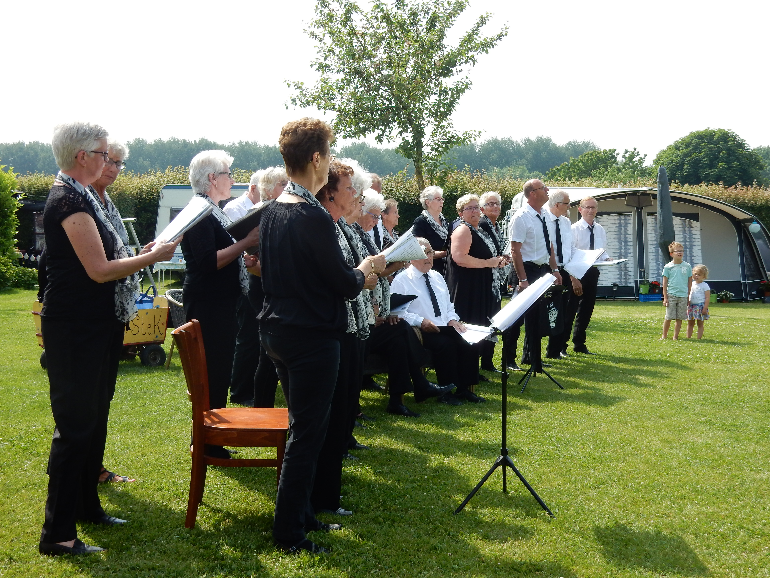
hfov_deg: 43.9
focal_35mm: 43
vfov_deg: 33.6
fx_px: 956
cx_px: 385
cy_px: 289
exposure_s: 1/500
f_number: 4.2
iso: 125
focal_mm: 7.6
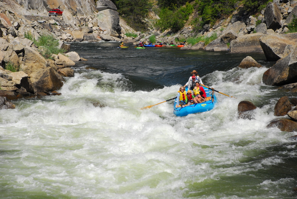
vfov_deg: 11.4
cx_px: 148
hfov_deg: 17.0
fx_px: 991
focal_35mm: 120
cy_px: 100
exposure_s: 1/500
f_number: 5.6
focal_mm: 80
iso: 320
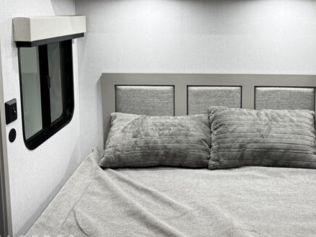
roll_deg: -0.4
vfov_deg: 33.6
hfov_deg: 44.2
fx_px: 383
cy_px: 56
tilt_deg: -8.4
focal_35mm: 42
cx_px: 209
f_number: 1.78
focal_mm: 6.76
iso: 200
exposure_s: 1/73
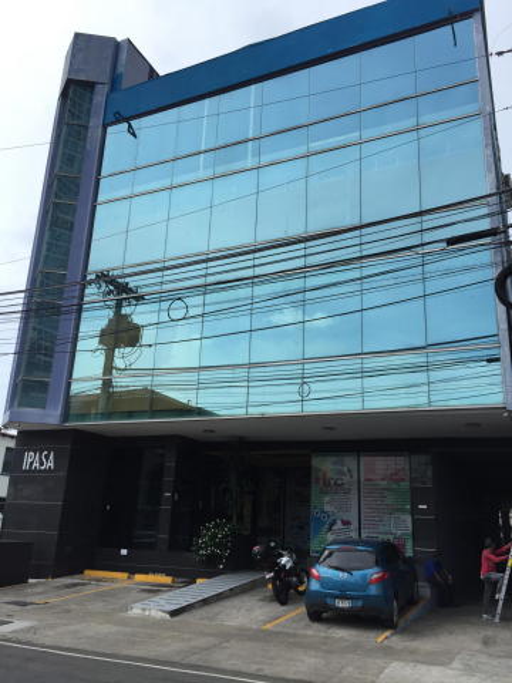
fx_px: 572
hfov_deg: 48.2
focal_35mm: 29
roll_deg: -2.9
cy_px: 342
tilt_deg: +17.5
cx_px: 256
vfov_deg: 61.7
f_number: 2.2
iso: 32
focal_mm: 4.15
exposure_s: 1/1464
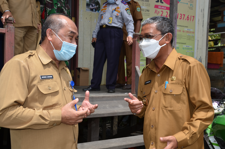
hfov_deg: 46.5
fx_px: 262
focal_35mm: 42
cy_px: 74
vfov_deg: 31.8
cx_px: 112
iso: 100
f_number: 7.1
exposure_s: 1/250
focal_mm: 28
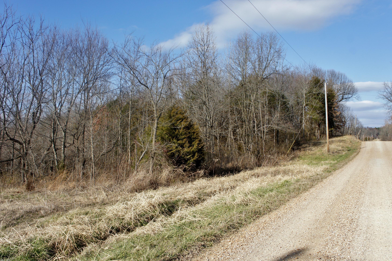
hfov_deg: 55.8
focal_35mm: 34
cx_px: 202
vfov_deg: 38.8
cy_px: 134
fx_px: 370
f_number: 8
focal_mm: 22
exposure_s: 1/320
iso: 200
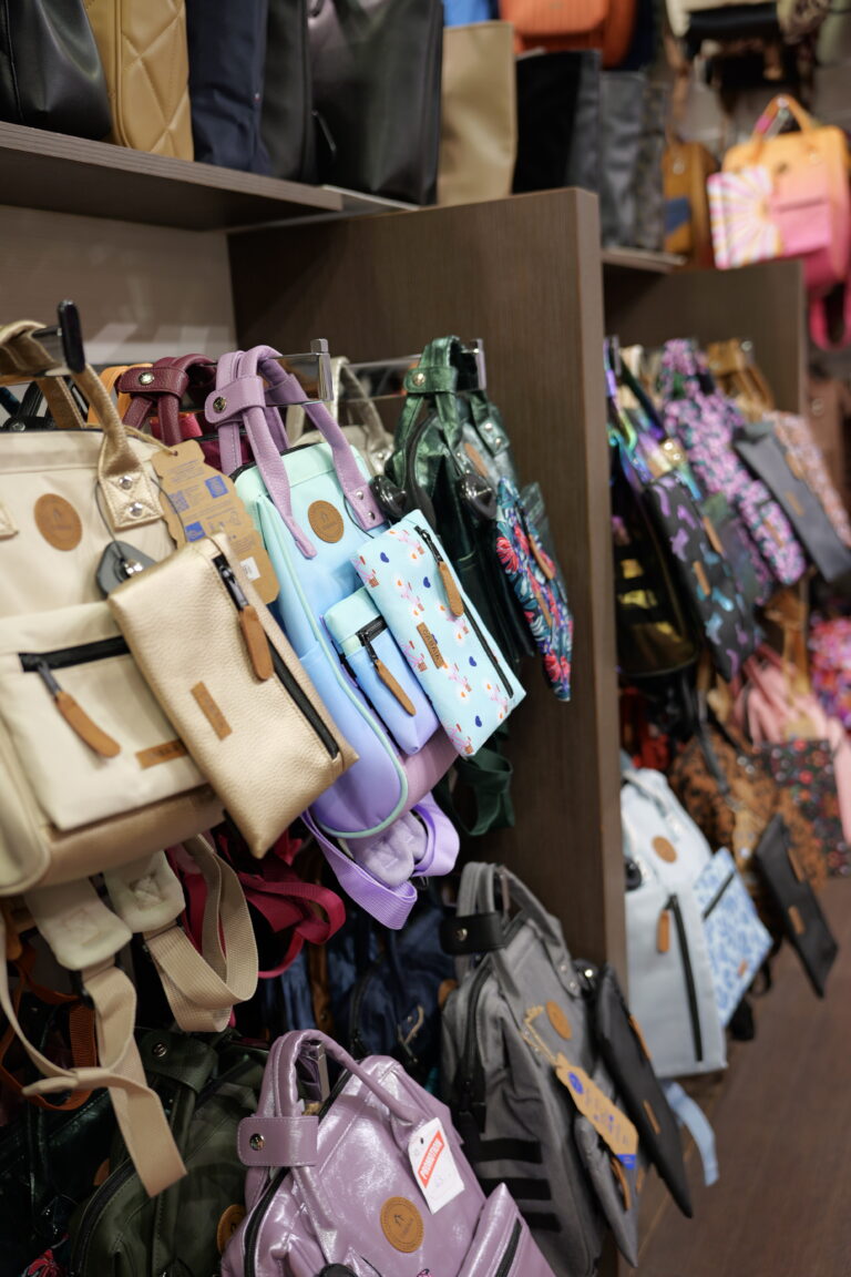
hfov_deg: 36.9
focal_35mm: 36
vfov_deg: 53.1
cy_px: 638
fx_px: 1276
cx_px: 426
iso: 500
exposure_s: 1/60
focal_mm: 36
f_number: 2.8
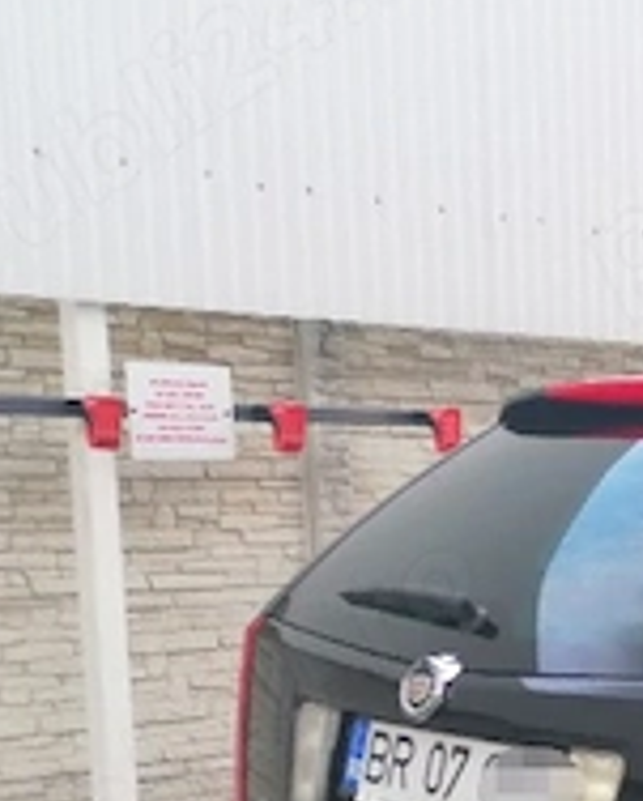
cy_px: 771
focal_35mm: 84
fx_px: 1993
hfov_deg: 16.3
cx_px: 1031
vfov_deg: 22.0
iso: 80
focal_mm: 4.75
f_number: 1.8
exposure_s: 1/120
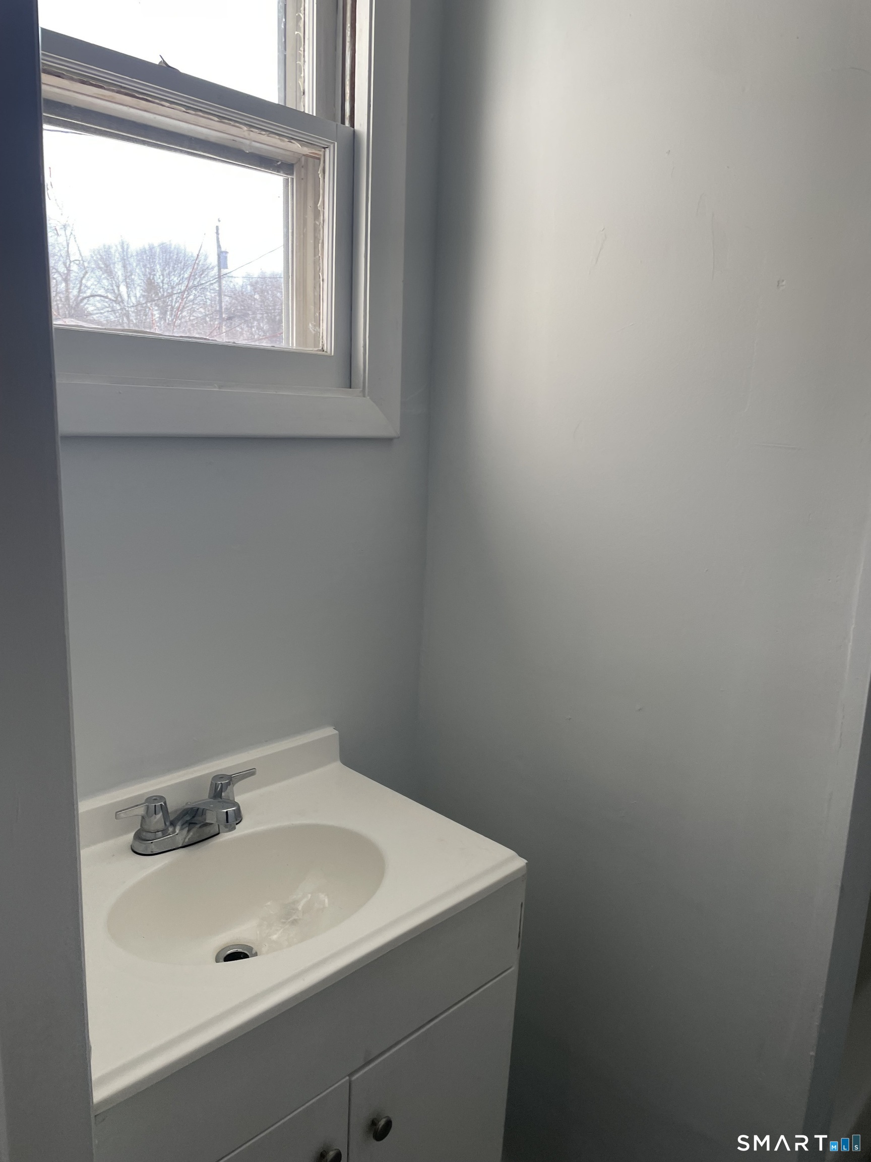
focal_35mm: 26
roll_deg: -3.4
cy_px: 581
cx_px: 436
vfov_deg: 67.3
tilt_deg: -10.0
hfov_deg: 53.1
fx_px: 872
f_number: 1.6
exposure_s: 1/121
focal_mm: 4.2
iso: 50
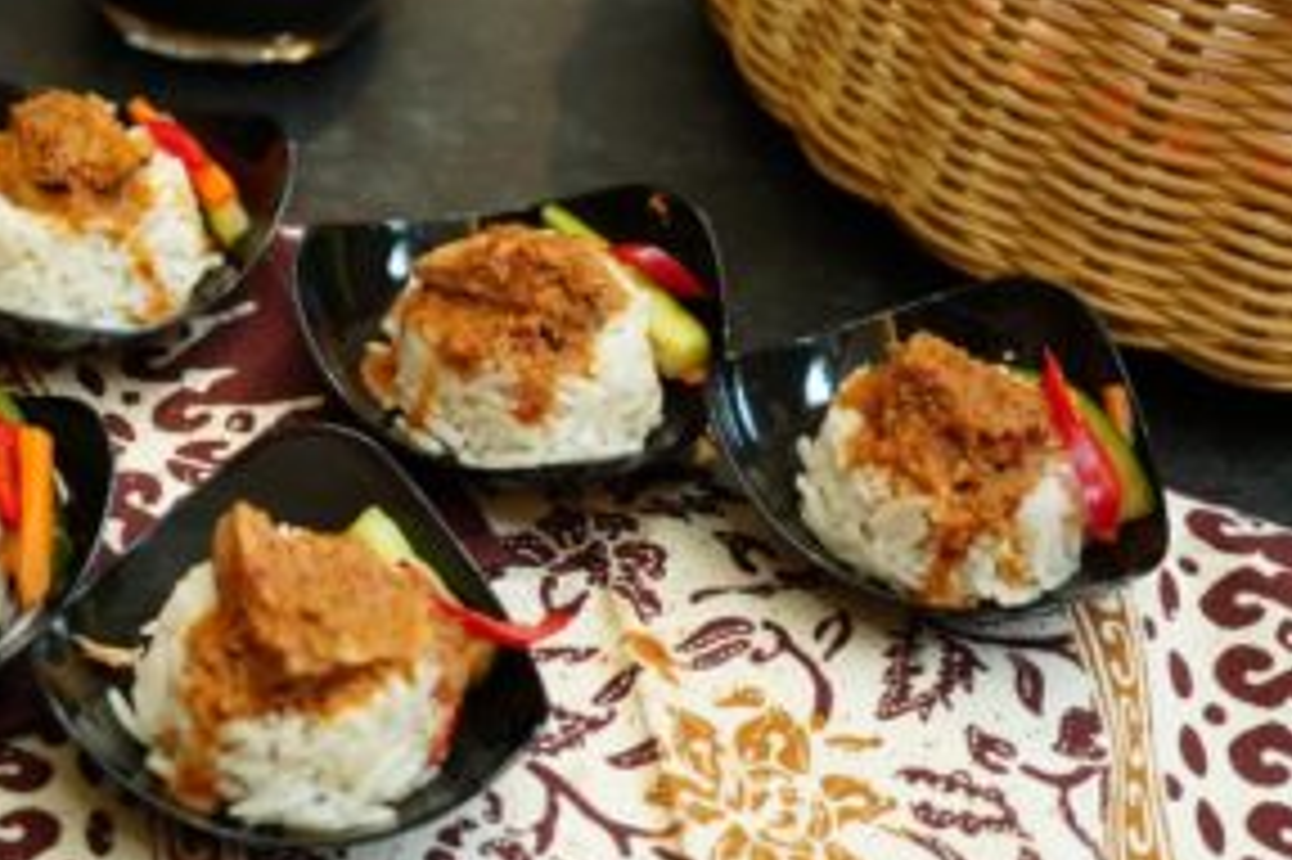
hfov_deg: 23.9
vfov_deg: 16.3
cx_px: 176
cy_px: 122
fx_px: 2977
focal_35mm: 83
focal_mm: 31
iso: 1600
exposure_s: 1/161
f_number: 2.8
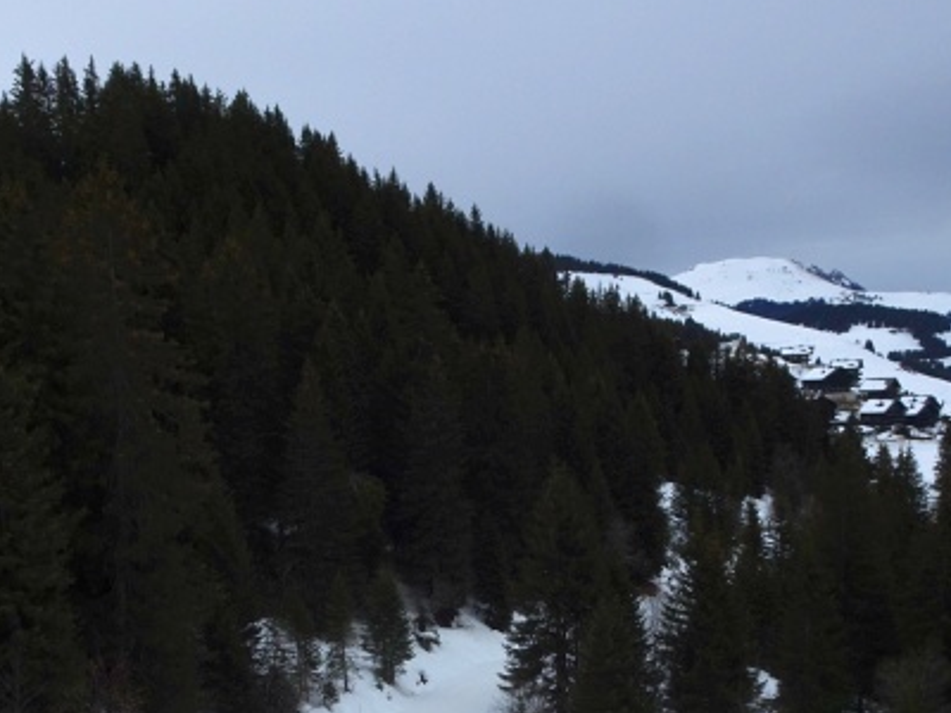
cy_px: 675
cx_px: 404
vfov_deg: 28.8
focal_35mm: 48
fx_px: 1319
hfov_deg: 39.6
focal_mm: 4.1
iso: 80
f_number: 3.5
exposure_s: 1/800
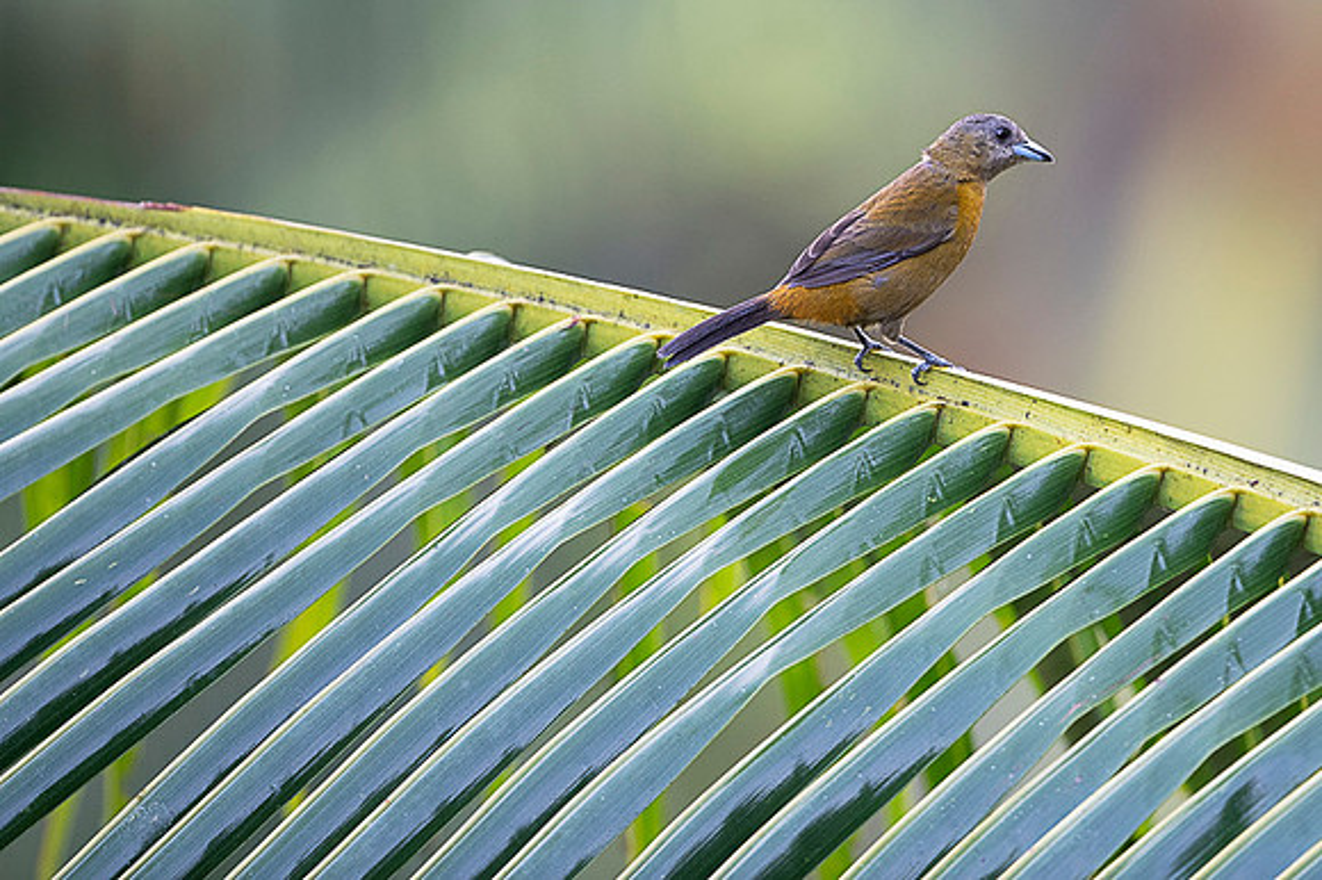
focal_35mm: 796
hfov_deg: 2.6
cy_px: 186
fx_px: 29207
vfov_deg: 1.7
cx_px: 1052
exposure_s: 1/125
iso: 800
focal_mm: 500
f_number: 4
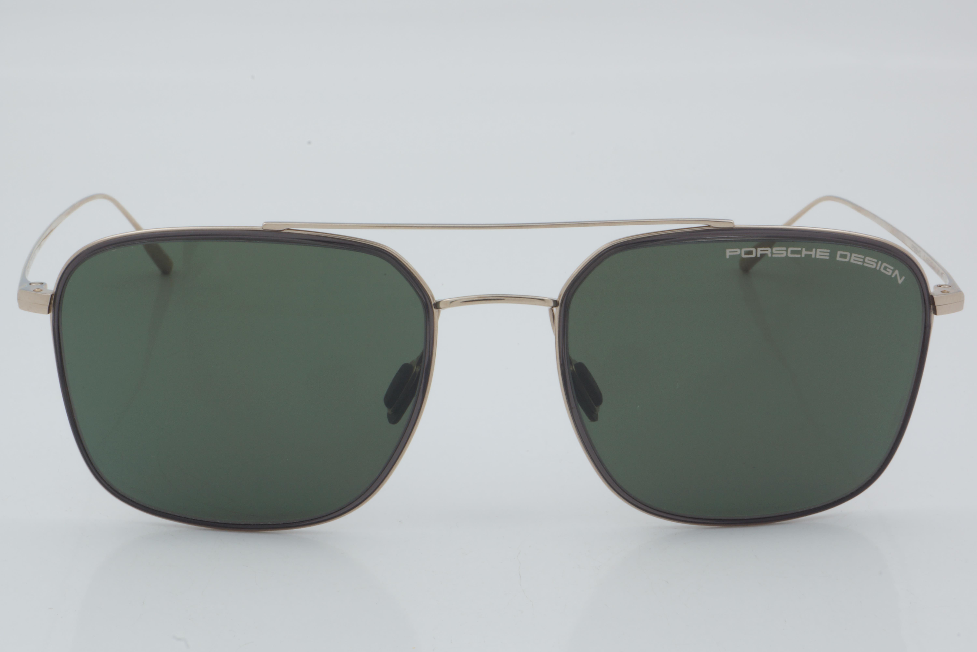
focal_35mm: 82
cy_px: 326
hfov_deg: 24.6
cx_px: 488
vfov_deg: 16.6
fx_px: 2239
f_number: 32
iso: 100
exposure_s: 1/3
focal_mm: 55
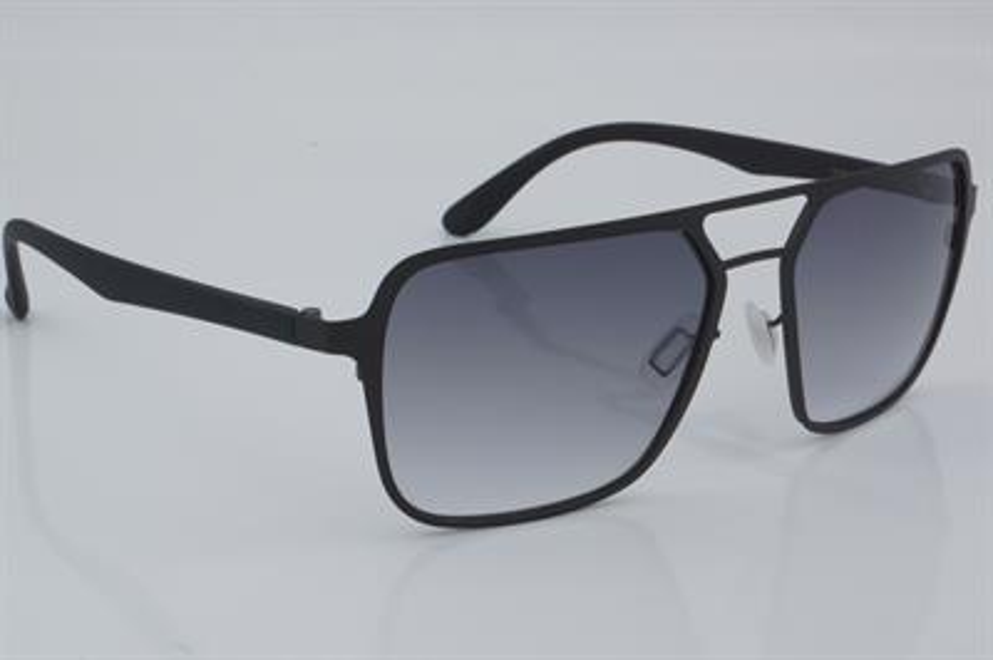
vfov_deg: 18.2
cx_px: 496
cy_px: 330
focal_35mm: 75
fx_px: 2067
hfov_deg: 27.0
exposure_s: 1/4
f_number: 32
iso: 100
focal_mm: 50
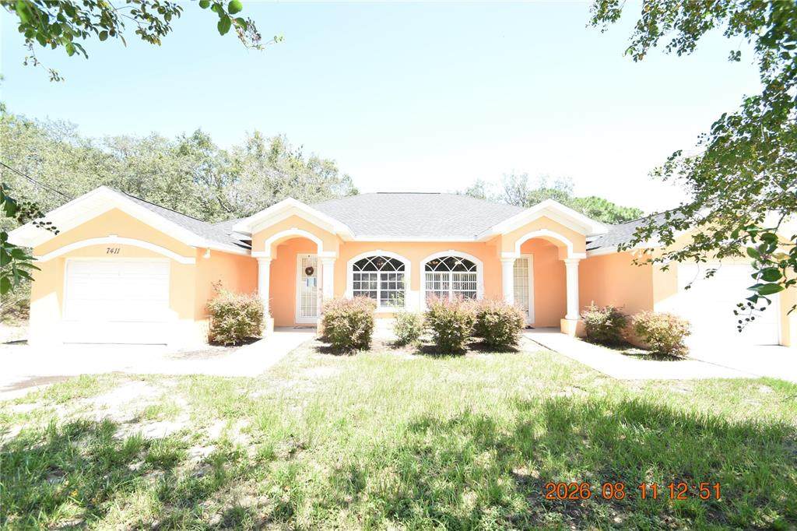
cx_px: 398
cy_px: 266
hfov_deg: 100.4
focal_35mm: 15
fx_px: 332
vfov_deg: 77.3
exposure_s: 1/250
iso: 360
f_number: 8
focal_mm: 10
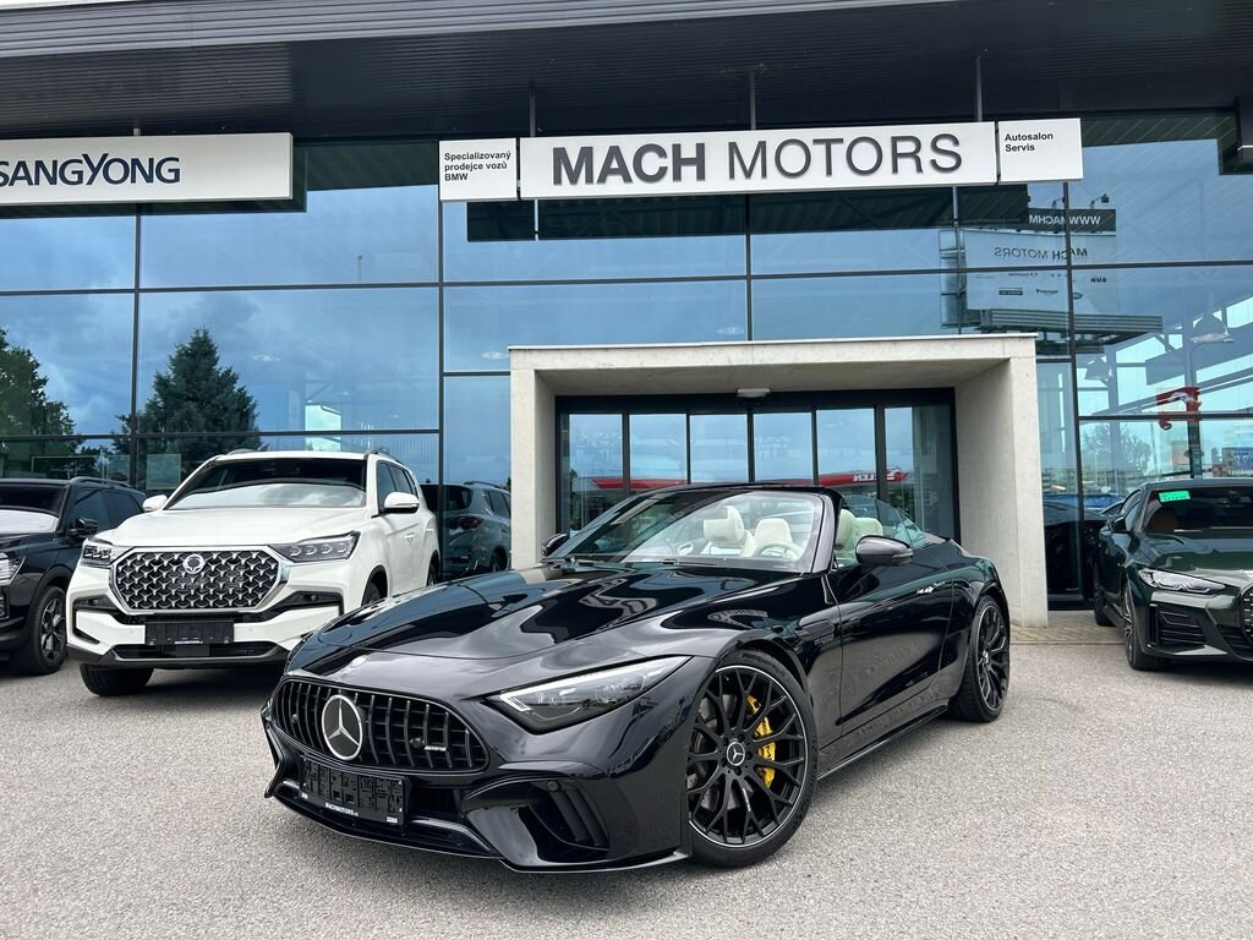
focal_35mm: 26
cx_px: 626
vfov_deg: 53.1
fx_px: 941
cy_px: 470
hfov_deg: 67.3
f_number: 1.5
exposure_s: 1/909
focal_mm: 5.7
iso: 50
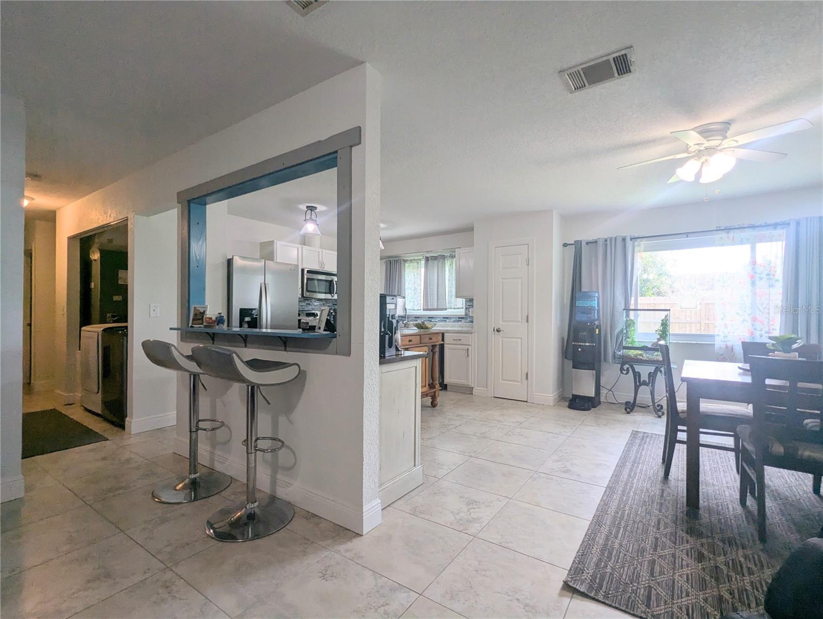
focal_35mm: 16
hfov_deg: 94.4
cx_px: 412
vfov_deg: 78.2
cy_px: 310
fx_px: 381
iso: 91
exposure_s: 1/120
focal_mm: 2.35
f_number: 2.2
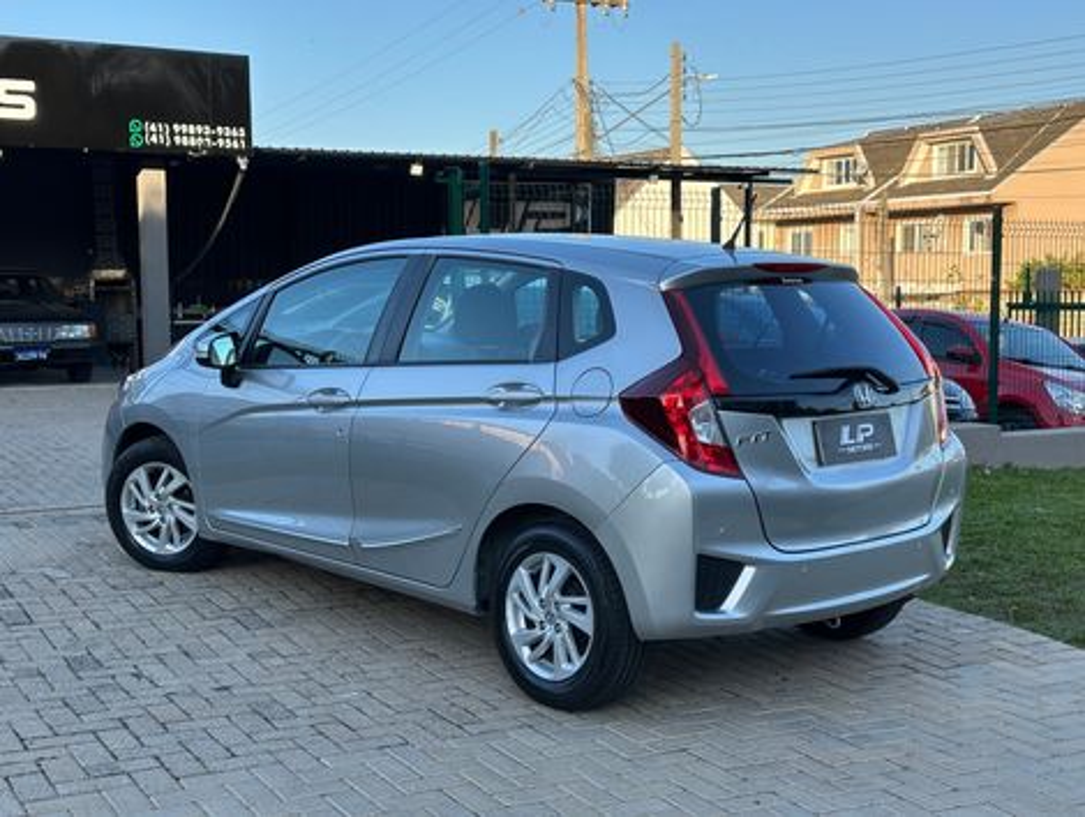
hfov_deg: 39.6
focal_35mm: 48
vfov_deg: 30.3
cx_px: 542
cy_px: 408
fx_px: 1507
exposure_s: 1/797
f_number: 1.78
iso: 64
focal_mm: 6.86
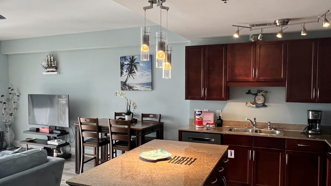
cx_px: 140
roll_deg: -0.4
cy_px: 101
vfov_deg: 38.9
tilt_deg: -4.0
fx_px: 263
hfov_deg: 63.9
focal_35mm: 30
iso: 125
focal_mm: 1.57
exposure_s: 1/120
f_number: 1.8
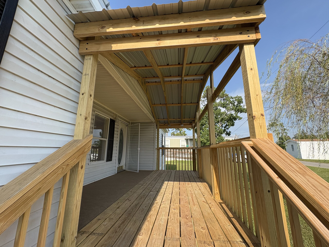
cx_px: 164
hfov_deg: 102.1
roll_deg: -0.2
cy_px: 124
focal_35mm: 14
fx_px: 133
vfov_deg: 85.7
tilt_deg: +11.5
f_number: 2.2
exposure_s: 1/858
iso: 64
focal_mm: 2.22
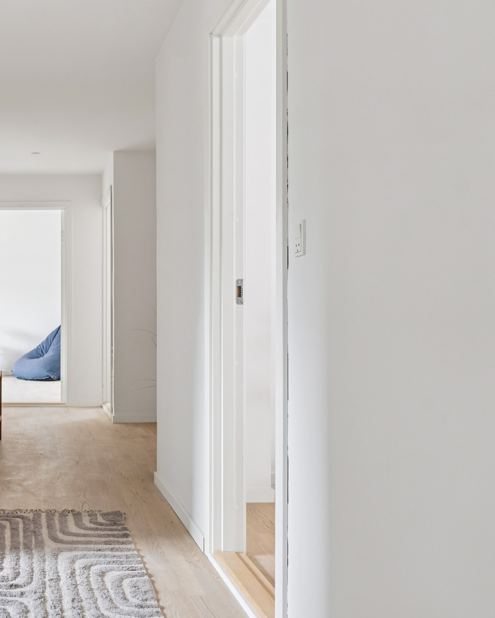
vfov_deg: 46.8
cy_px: 316
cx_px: 34
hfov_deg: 35.6
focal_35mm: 39
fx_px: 714
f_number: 8
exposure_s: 1/1.67
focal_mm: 18
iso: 200
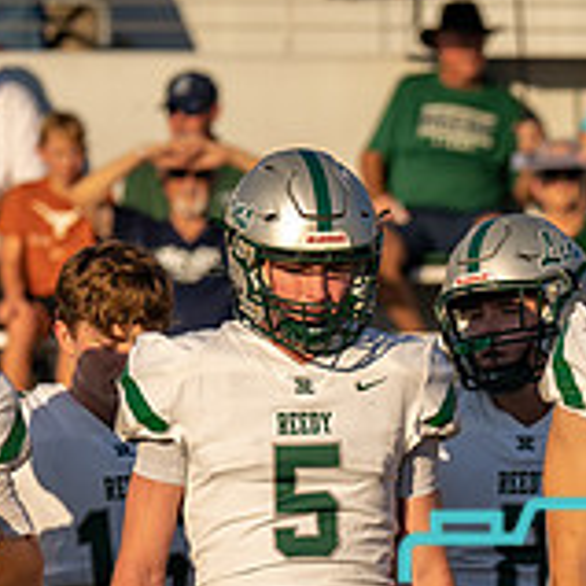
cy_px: 832
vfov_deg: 3.1
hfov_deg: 3.1
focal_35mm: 569
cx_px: 699
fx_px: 10898
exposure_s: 1/1600
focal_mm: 126
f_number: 2.8
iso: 100
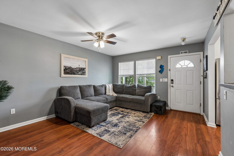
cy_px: 78
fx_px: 97
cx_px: 117
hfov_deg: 100.4
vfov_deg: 77.3
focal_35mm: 15
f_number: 7.1
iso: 800
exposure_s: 1/25
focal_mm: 15
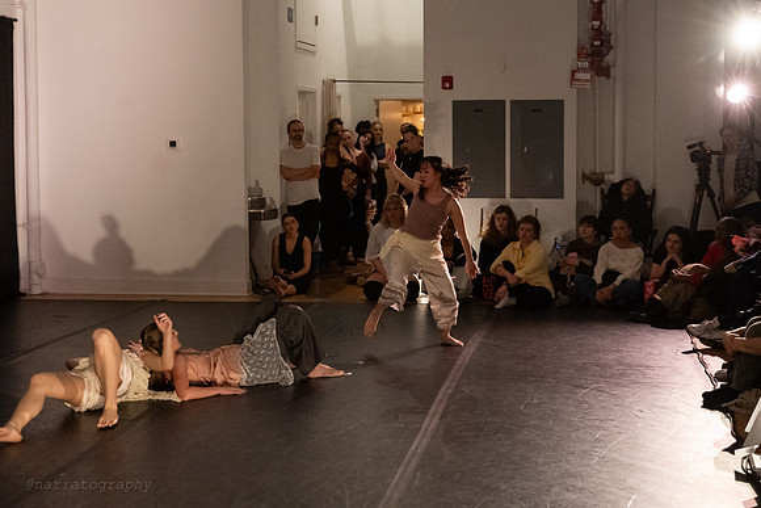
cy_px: 215
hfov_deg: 34.6
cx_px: 439
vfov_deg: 23.5
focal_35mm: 58
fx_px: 1221
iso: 6400
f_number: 3.2
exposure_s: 1/320
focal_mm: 50
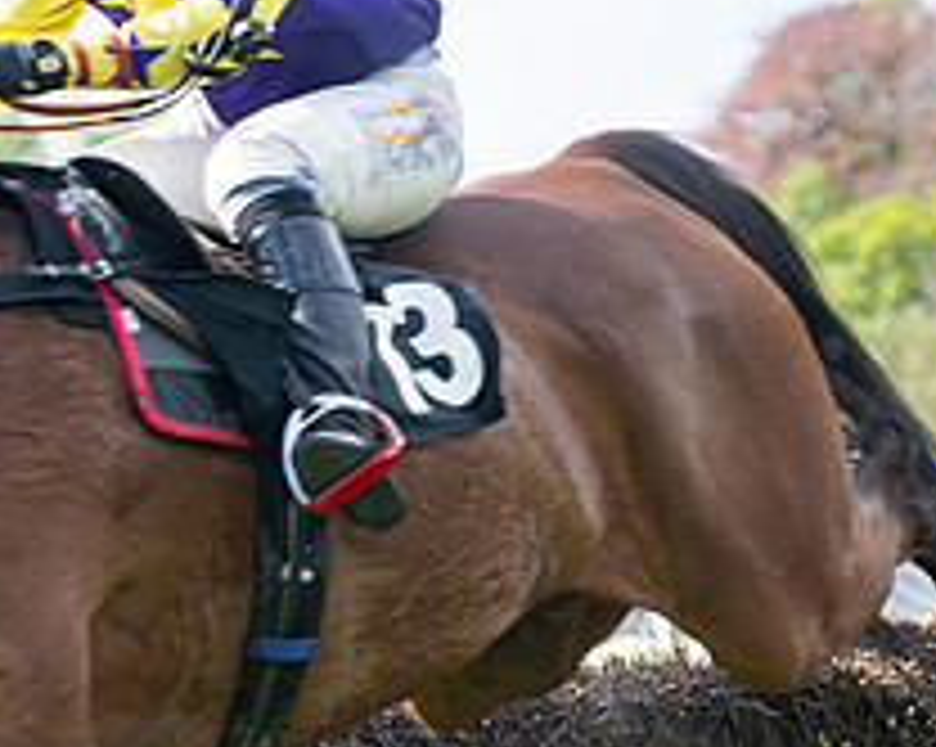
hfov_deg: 4.3
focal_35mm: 449
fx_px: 12427
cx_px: -288
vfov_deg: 3.4
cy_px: 436
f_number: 4
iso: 200
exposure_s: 1/800
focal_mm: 98
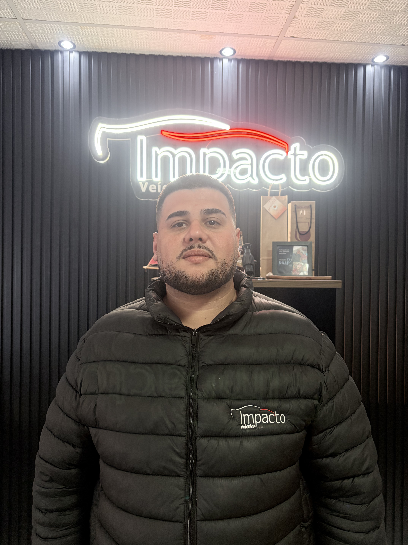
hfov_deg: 53.1
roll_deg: -0.4
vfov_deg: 67.3
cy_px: 272
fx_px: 409
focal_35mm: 26
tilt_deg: +0.3
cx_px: 204
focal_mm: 5.96
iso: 200
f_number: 1.6
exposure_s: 1/60
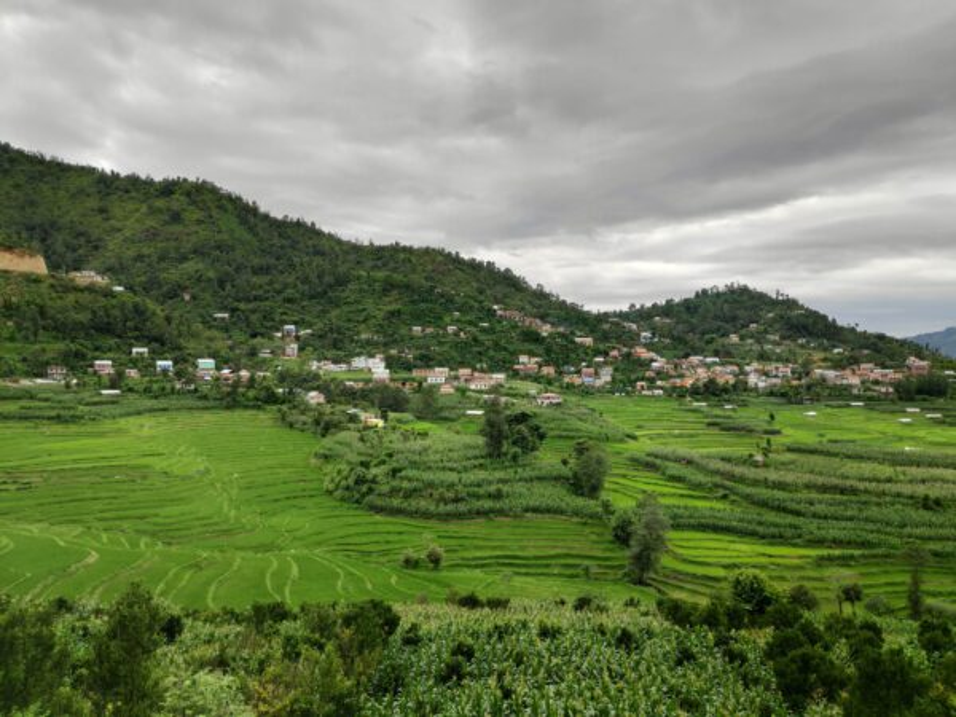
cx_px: 478
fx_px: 552
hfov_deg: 81.7
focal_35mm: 20
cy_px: 358
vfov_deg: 66.0
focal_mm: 3.94
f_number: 1.9
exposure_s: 1/166
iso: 100
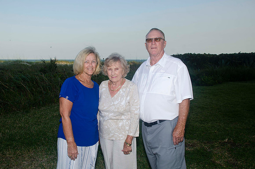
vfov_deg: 39.8
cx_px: 128
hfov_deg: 57.3
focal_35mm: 33
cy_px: 84
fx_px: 233
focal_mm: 22
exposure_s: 1/250
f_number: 7.1
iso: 100
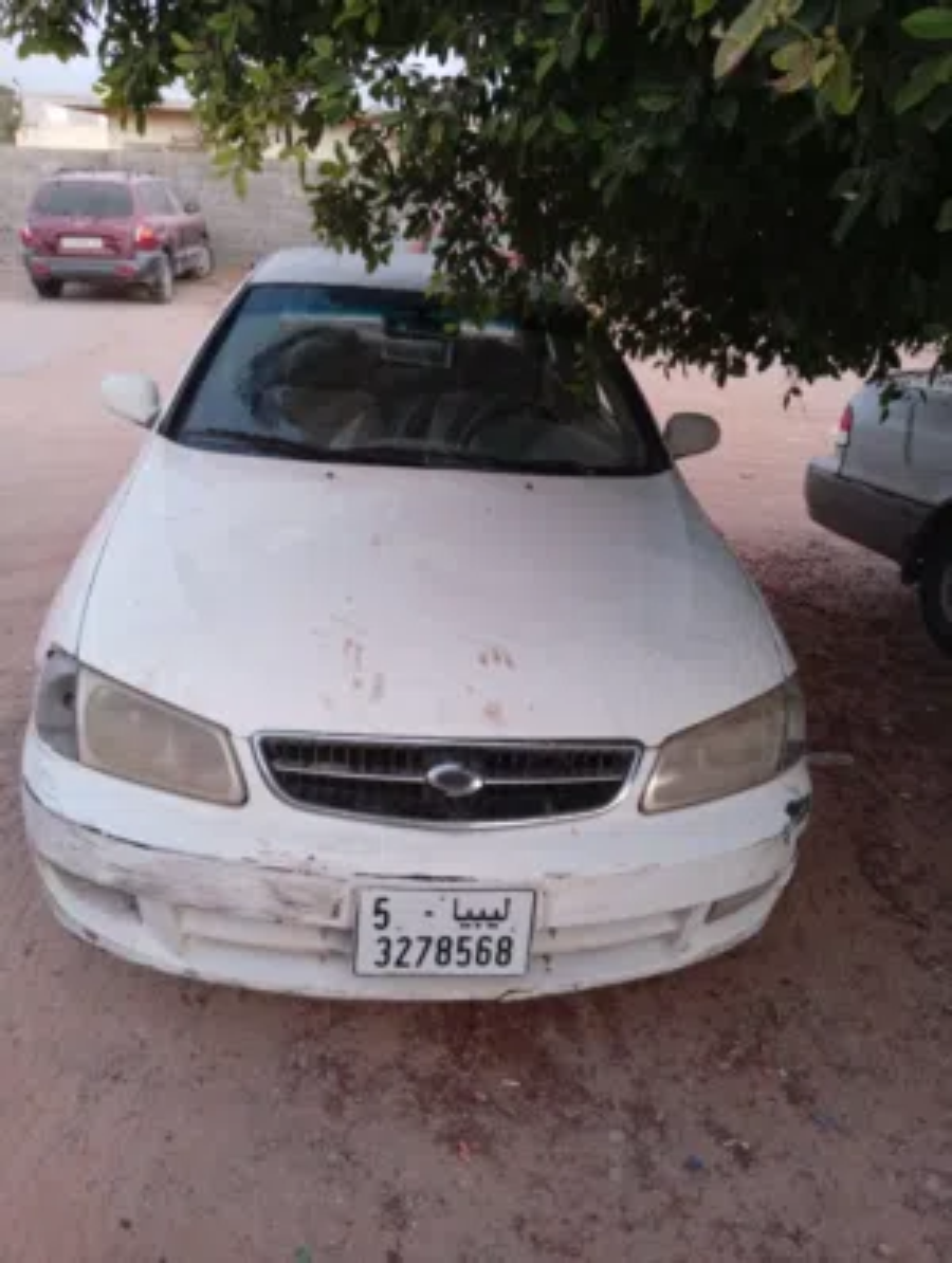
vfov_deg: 67.2
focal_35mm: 26
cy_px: 632
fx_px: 950
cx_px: 476
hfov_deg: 53.2
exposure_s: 1/25
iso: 656
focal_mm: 3.96
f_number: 1.8
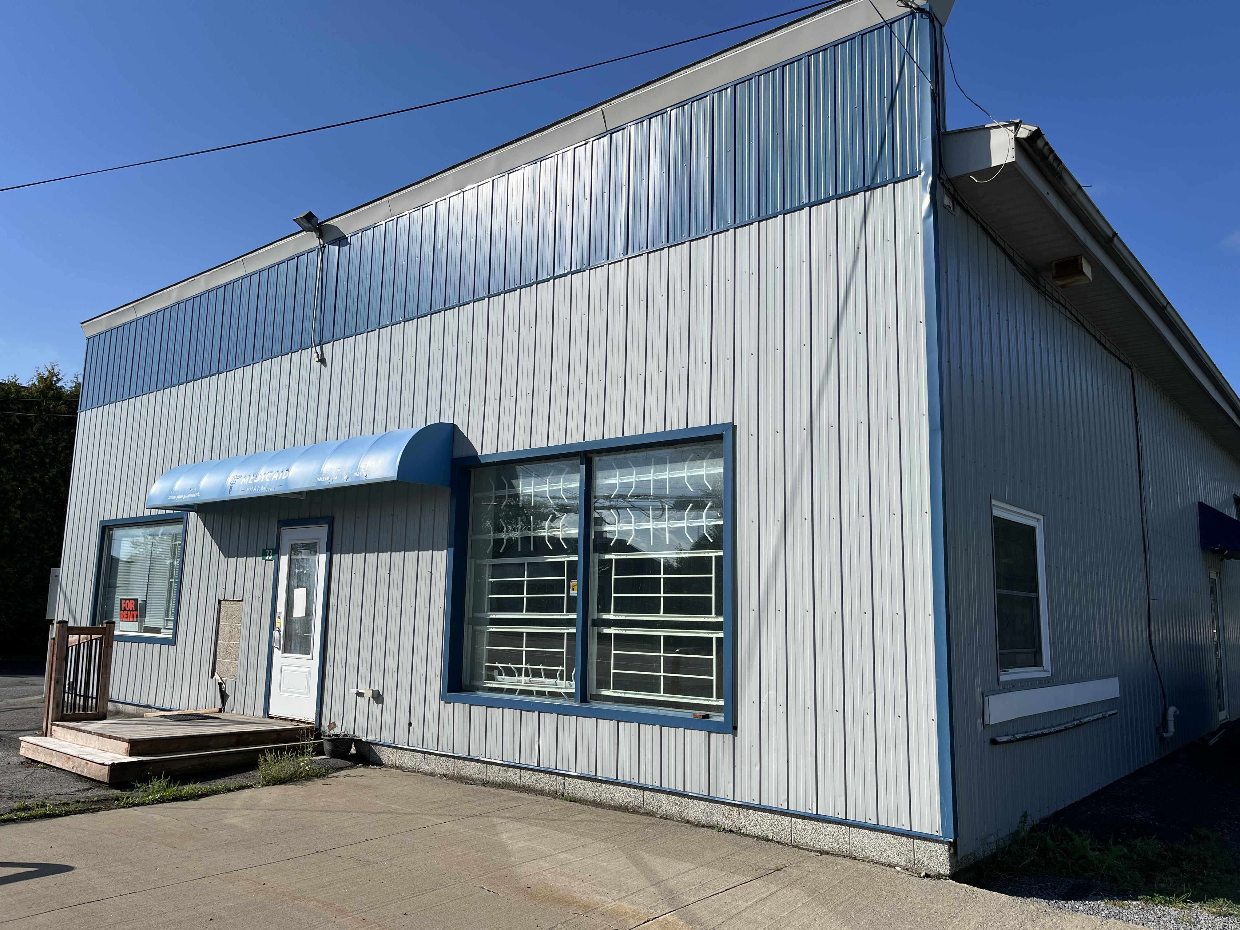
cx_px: 620
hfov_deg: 67.3
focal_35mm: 26
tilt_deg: +8.7
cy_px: 465
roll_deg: -1.7
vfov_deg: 53.1
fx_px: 931
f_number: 1.6
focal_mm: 5.1
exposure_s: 1/5319
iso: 50
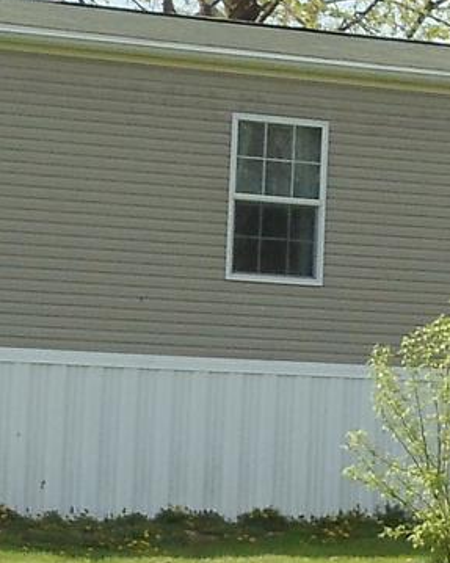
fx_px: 4080
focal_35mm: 245
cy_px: 380
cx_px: 550
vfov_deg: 7.9
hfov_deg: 6.3
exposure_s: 1/250
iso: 100
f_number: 7.1
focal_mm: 6
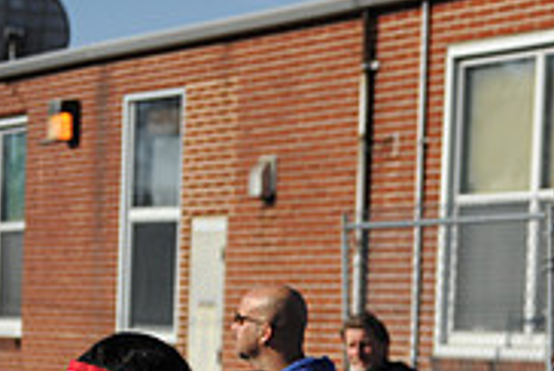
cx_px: 819
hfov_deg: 10.1
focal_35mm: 197
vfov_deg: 6.9
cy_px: 526
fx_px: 3037
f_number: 2.8
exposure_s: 1/8000
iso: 400
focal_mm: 62
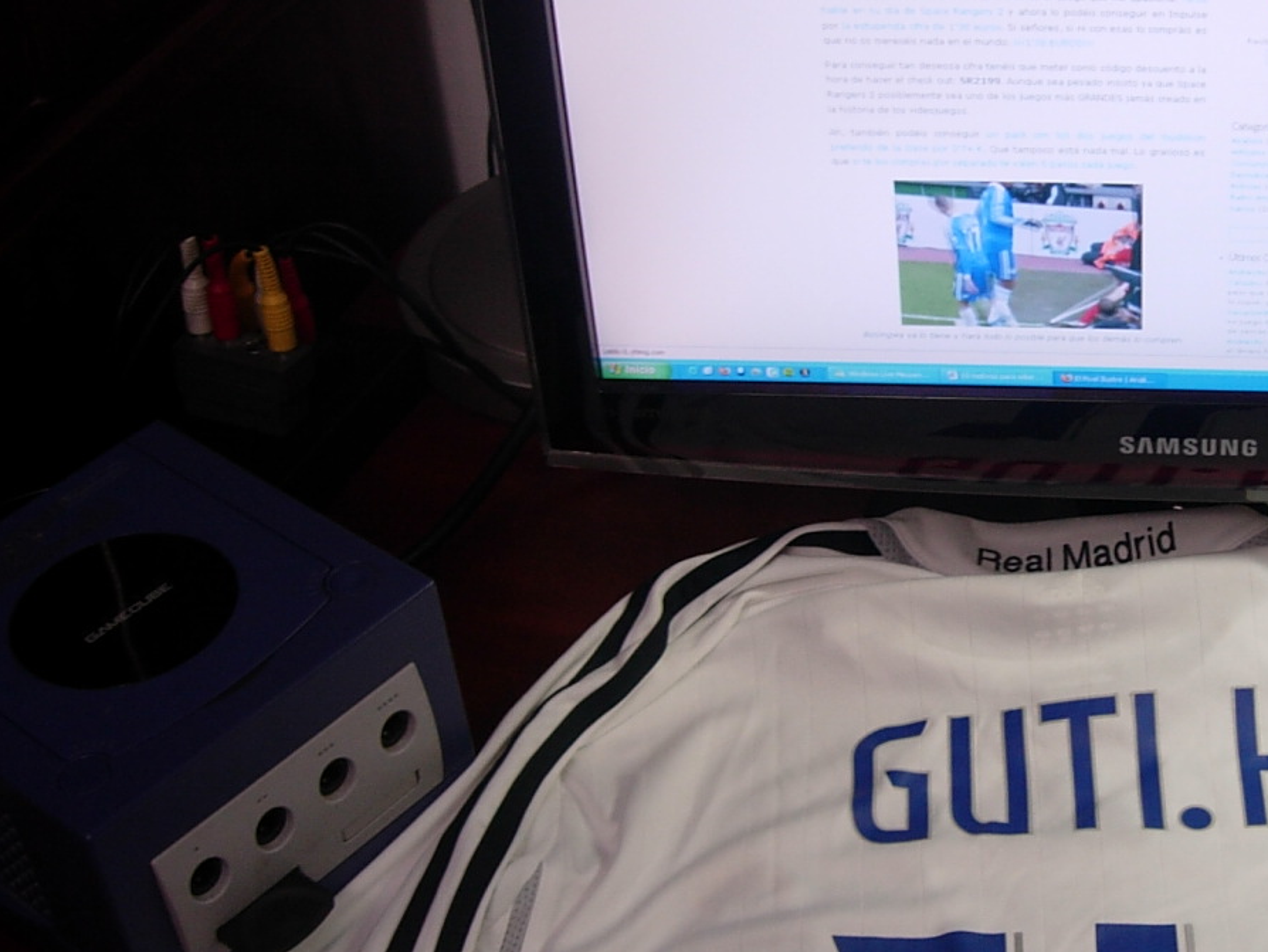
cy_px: 499
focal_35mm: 68
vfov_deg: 21.6
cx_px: 1103
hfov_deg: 27.7
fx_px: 2492
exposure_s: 1/13.8
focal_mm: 7.8
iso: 64
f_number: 2.8
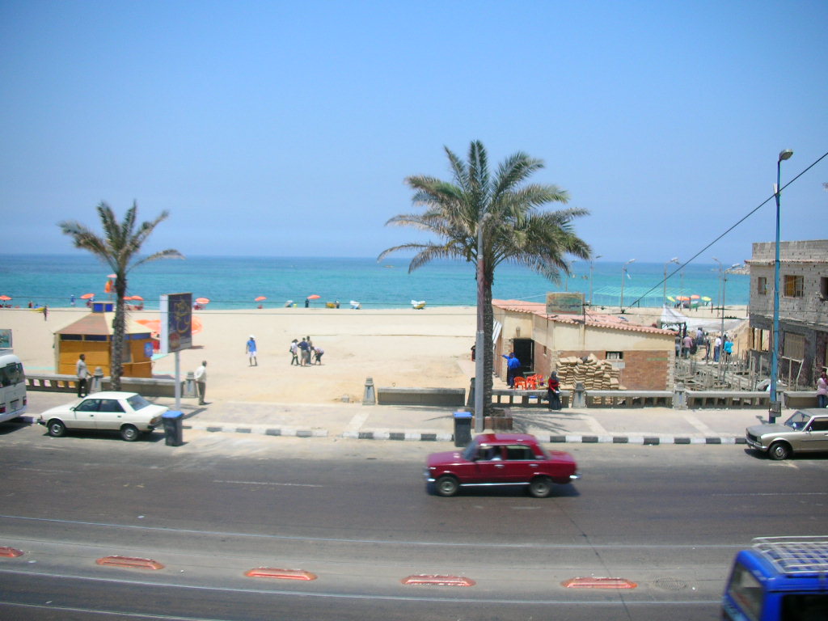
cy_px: 310
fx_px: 837
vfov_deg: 40.7
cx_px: 414
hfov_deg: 52.6
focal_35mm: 35
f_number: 8.5
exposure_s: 1/99.5
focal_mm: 5.8
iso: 50
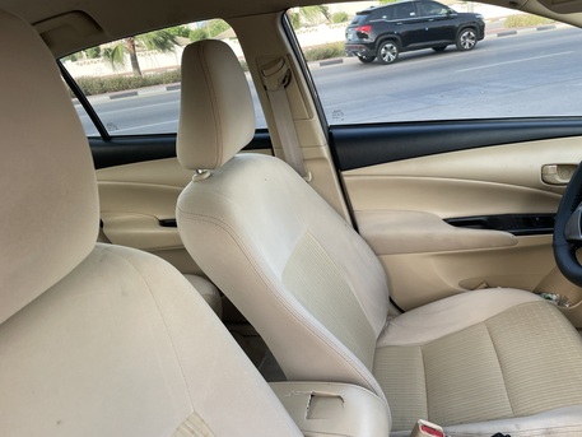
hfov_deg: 67.3
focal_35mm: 26
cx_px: 291
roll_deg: +9.9
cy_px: 218
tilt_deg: -21.7
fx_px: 437
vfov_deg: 53.1
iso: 32
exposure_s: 1/121
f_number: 1.6
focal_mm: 4.2
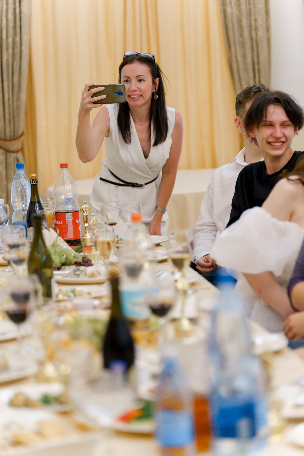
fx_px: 1431
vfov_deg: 18.1
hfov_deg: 12.1
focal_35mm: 113
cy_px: 228
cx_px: 152
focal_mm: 113
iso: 640
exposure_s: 1/125
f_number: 2.8
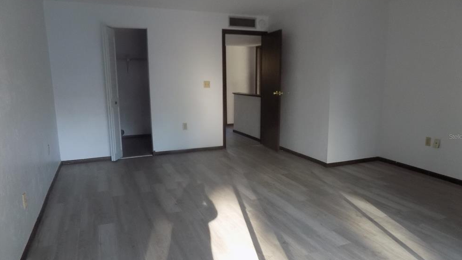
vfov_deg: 44.4
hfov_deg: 71.9
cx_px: 238
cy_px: 136
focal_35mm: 26
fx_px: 318
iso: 180
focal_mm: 4
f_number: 3.1
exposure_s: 1/30
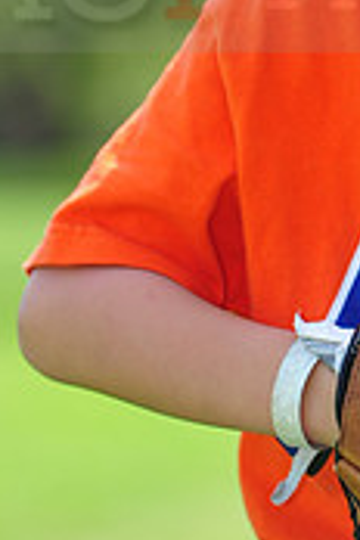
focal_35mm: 667
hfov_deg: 2.1
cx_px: 493
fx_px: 10004
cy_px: -47
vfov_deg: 3.1
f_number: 4.5
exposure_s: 1/400
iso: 200
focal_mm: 200
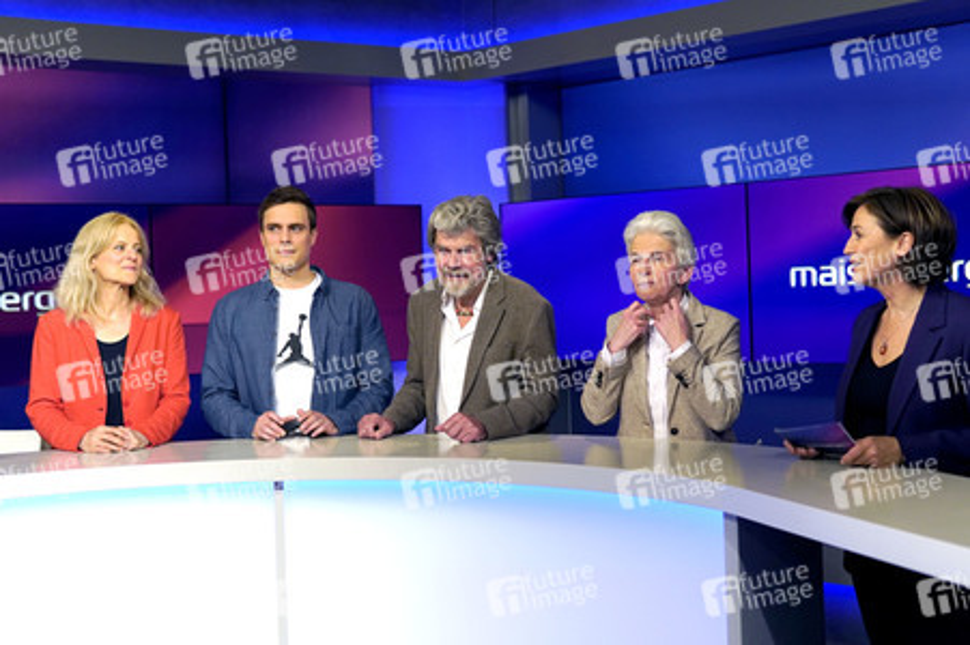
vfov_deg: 29.8
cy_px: 322
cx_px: 485
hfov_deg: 43.6
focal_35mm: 45
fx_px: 1212
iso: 640
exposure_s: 1/640
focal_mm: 30
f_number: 2
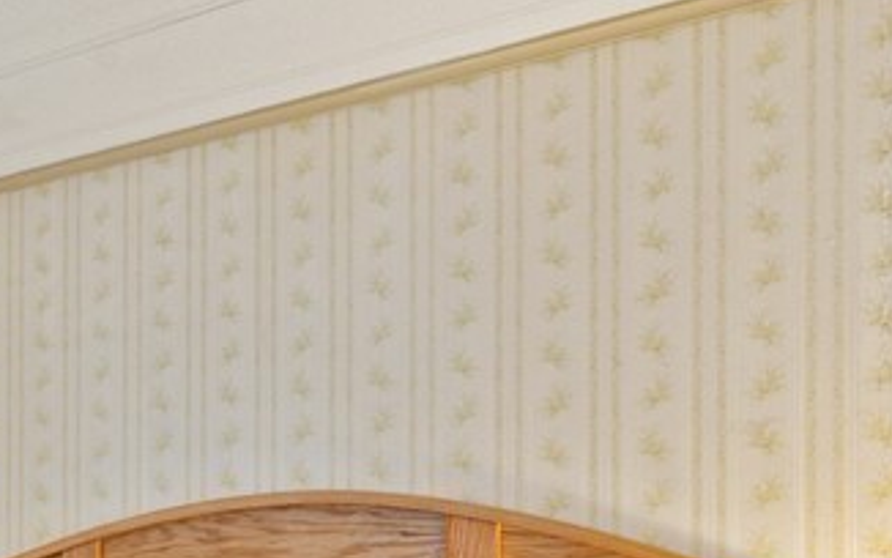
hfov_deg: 27.2
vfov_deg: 23.8
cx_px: -458
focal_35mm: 51
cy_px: 614
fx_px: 1240
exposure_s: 2
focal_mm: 15
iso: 100
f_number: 8
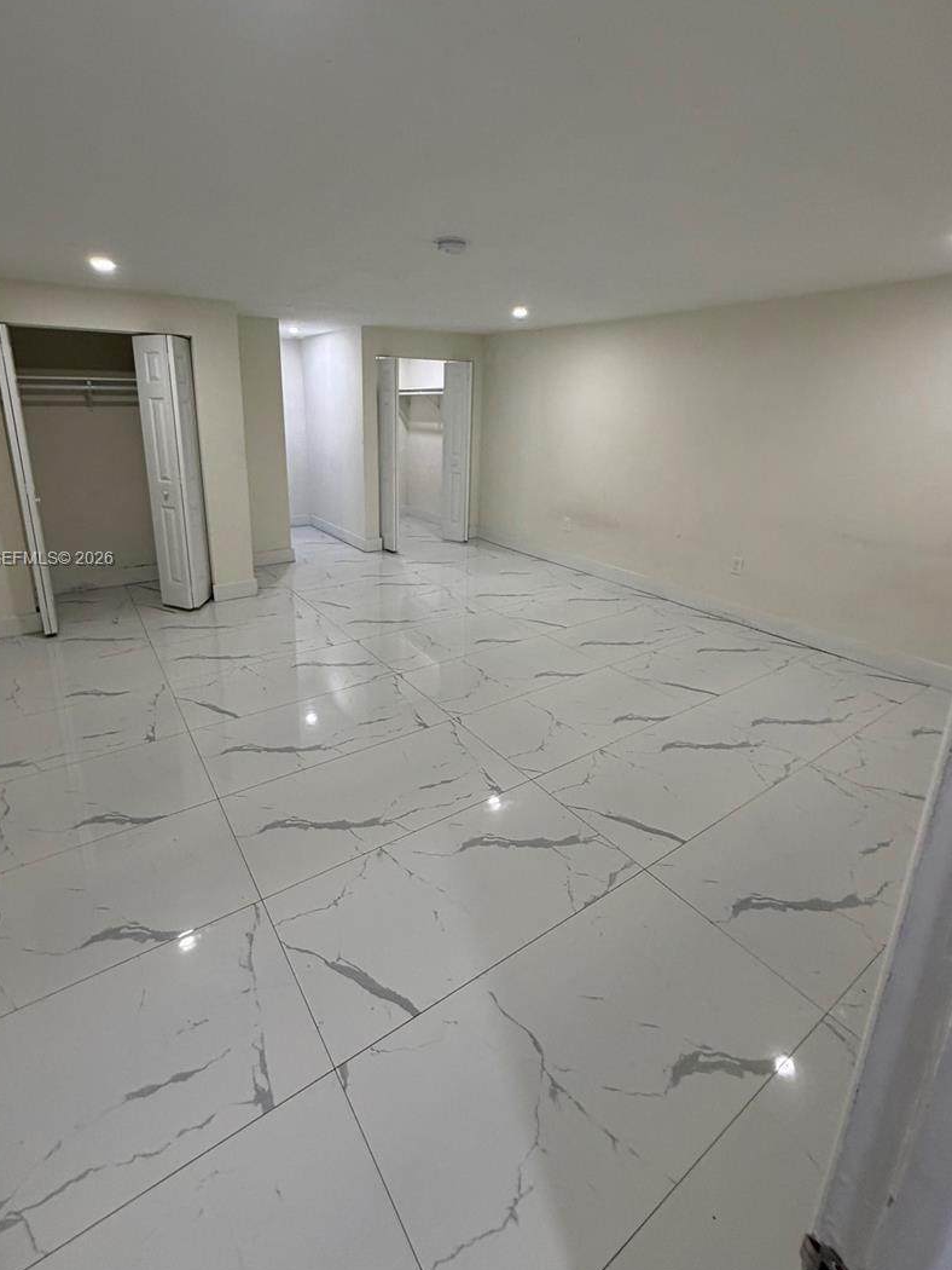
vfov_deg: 94.1
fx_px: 586
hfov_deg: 78.0
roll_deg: +0.4
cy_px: 560
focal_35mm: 16
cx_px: 434
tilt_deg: -17.2
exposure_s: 1/120
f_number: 2.2
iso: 250
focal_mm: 2.22
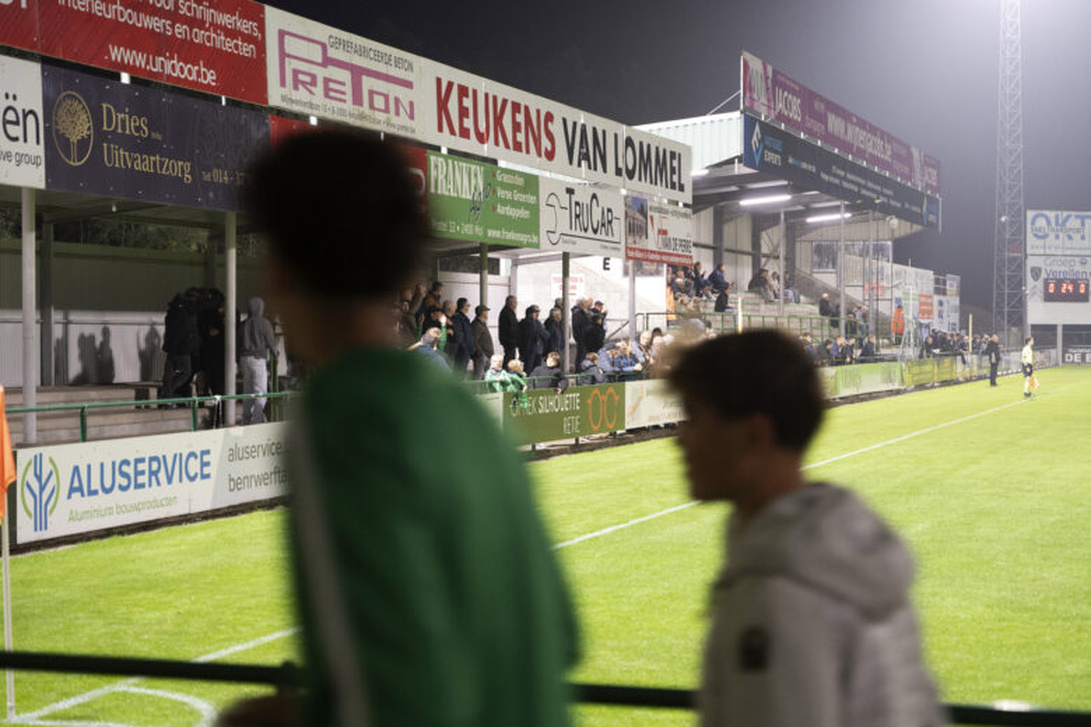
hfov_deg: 31.4
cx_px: 546
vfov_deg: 21.2
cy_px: 364
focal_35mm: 64
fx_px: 1939
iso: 2000
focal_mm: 64
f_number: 3.2
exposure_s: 1/50
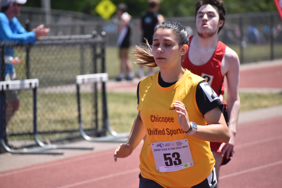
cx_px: 141
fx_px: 2291
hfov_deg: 7.0
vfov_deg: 4.7
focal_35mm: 292
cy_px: 94
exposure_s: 1/4000
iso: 720
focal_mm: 195
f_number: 5.3
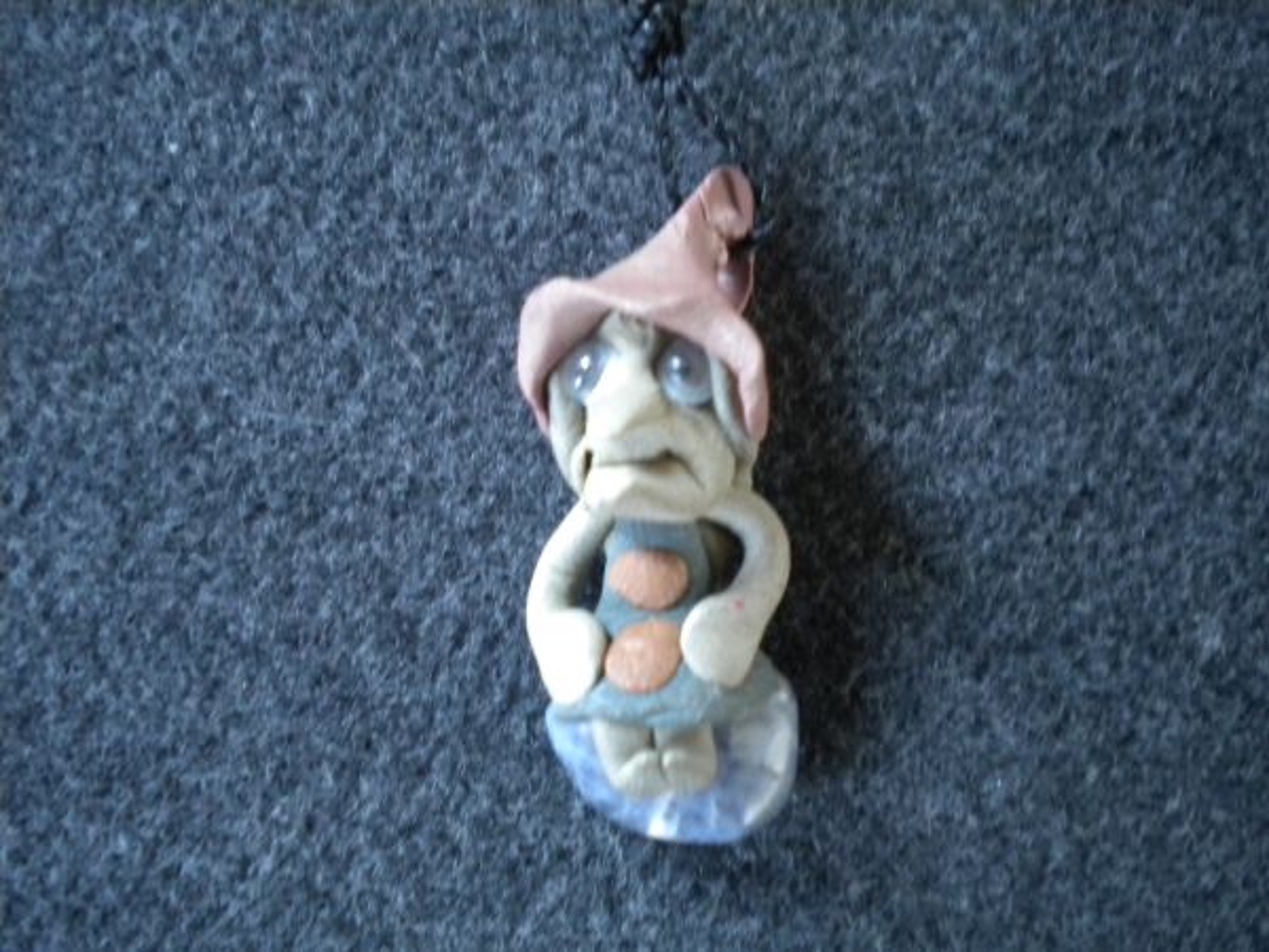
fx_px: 1503
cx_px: 634
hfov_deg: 45.8
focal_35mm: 41
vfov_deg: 35.1
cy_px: 476
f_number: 3.5
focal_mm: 7.4
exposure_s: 1/26
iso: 400
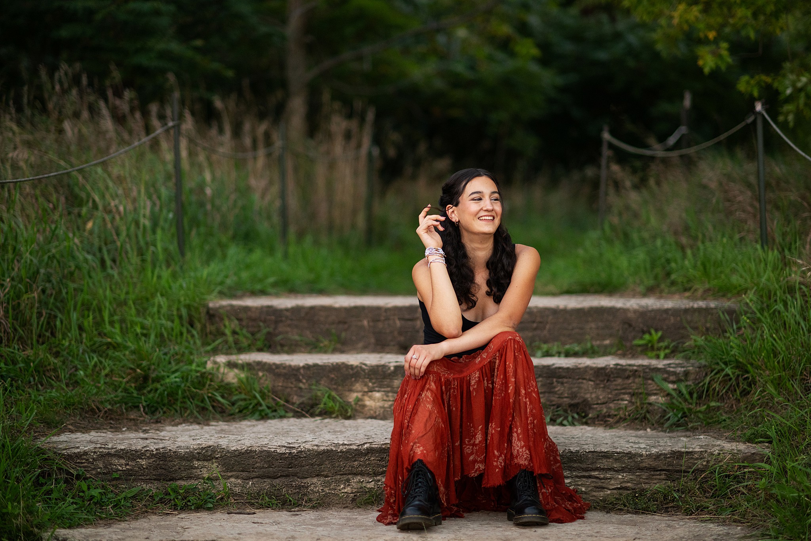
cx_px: 406
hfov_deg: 23.9
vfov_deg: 16.1
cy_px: 270
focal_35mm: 85
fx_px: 1915
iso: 800
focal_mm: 85
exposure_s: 1/1000
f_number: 1.6
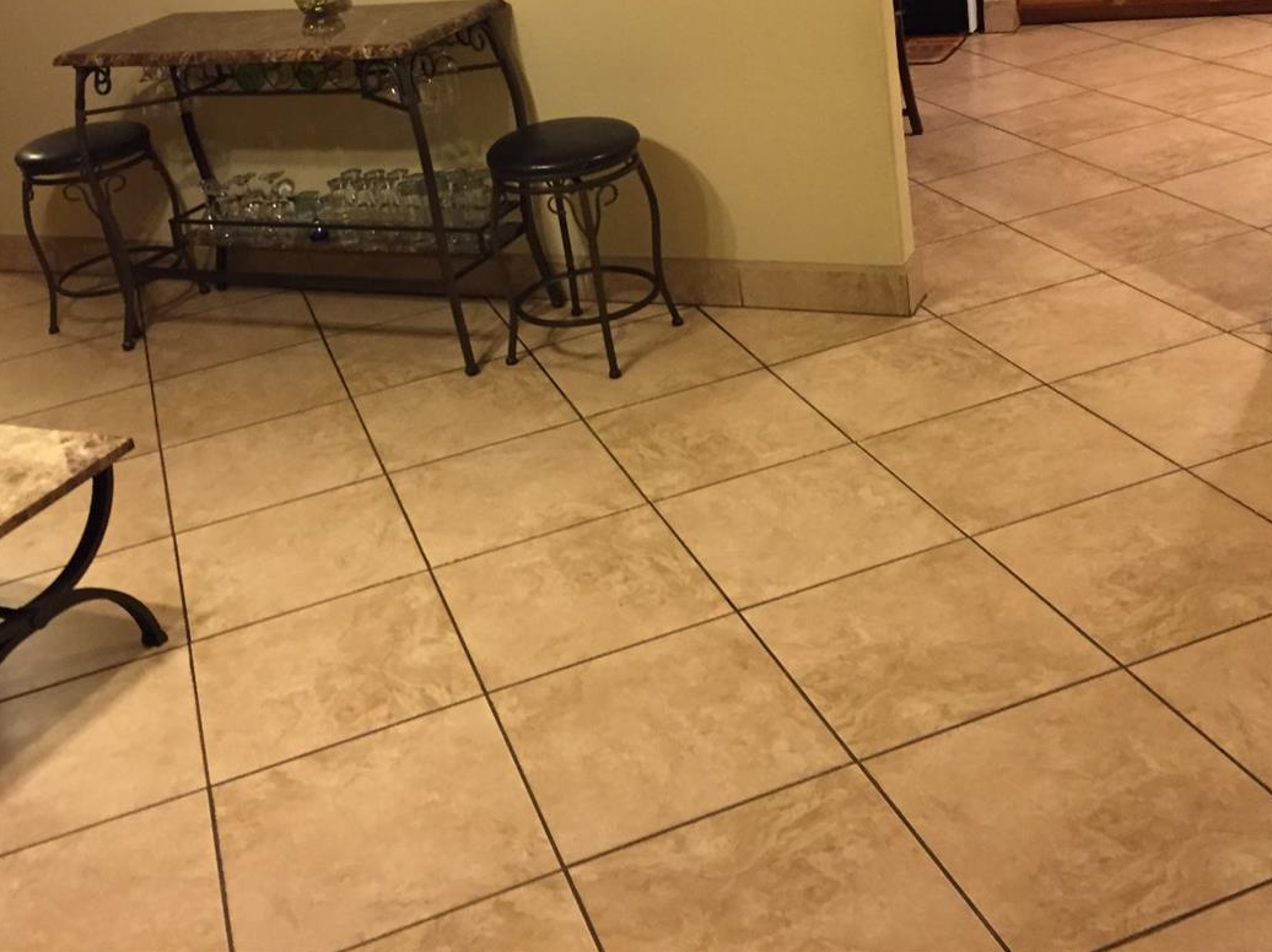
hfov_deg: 44.8
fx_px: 1543
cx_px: 627
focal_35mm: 42
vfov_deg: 33.8
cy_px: 265
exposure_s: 1/17
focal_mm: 4.15
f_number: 2.2
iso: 250
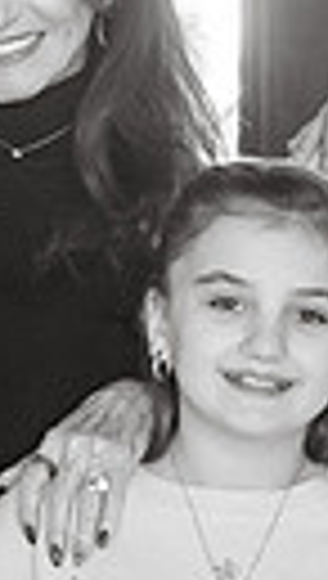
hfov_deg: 4.9
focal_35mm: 249
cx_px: 198
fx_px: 3832
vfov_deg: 8.6
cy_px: 344
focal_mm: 50
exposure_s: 1/80
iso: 3200
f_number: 6.3
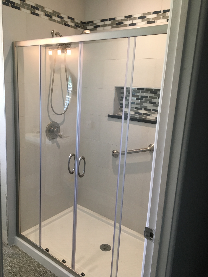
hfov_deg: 48.2
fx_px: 232
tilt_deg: -12.2
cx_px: 104
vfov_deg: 61.7
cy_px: 138
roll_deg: -2.4
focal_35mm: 29
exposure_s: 1/30
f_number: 2.2
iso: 80
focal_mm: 4.15
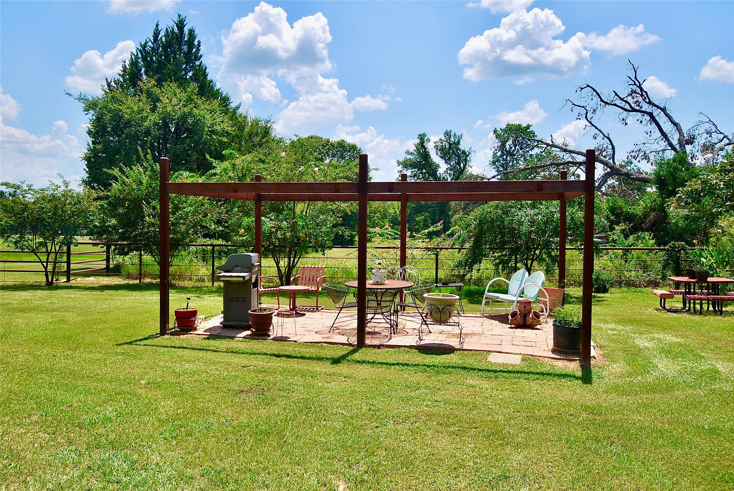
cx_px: 367
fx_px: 612
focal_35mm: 30
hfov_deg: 61.9
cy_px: 246
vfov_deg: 43.7
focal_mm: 20
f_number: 8
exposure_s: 1/250
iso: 100
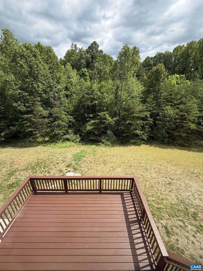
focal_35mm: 14
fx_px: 109
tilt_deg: -23.3
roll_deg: -1.0
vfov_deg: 102.1
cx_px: 102
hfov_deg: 85.7
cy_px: 136
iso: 40
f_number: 2.2
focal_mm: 2.22
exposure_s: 1/742
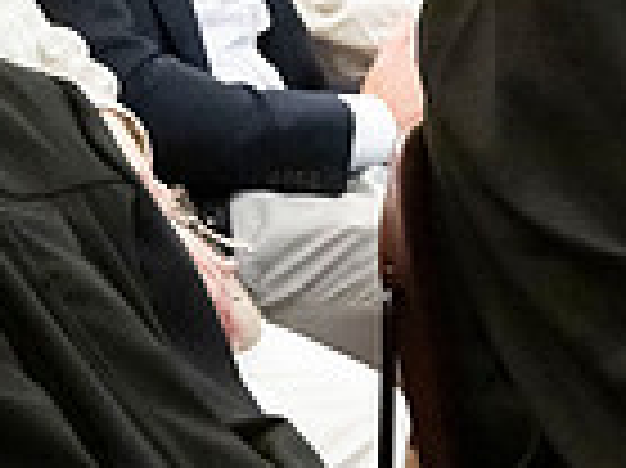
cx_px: 1279
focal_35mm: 481
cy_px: 29
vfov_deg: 3.1
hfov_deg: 4.1
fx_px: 8691
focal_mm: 120
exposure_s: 1/80
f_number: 6.3
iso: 10000
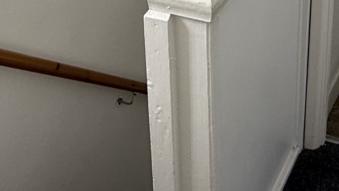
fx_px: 584
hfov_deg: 32.1
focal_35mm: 65
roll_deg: -0.3
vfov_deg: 16.7
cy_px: -103
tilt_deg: -14.9
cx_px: 228
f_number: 2.2
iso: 64
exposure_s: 1/104
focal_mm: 2.22
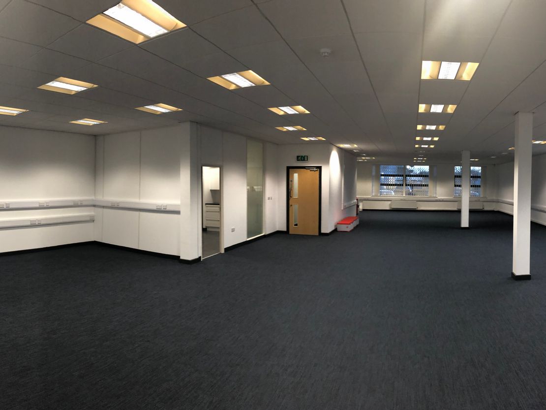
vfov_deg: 49.8
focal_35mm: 28
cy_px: 205
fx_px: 442
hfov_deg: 63.4
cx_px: 273
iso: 160
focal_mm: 3.99
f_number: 1.8
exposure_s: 1/100
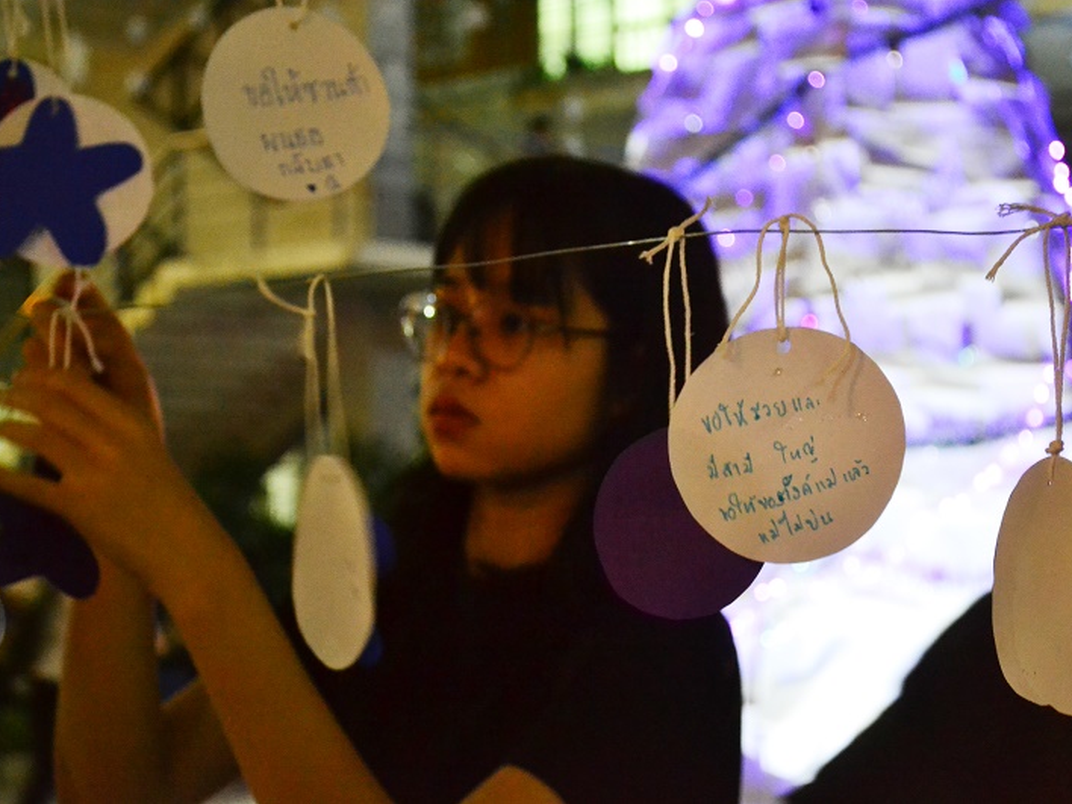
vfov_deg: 19.6
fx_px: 2323
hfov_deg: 26.0
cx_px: 547
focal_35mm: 75
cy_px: 402
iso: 3200
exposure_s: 1/20
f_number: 5.3
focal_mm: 46
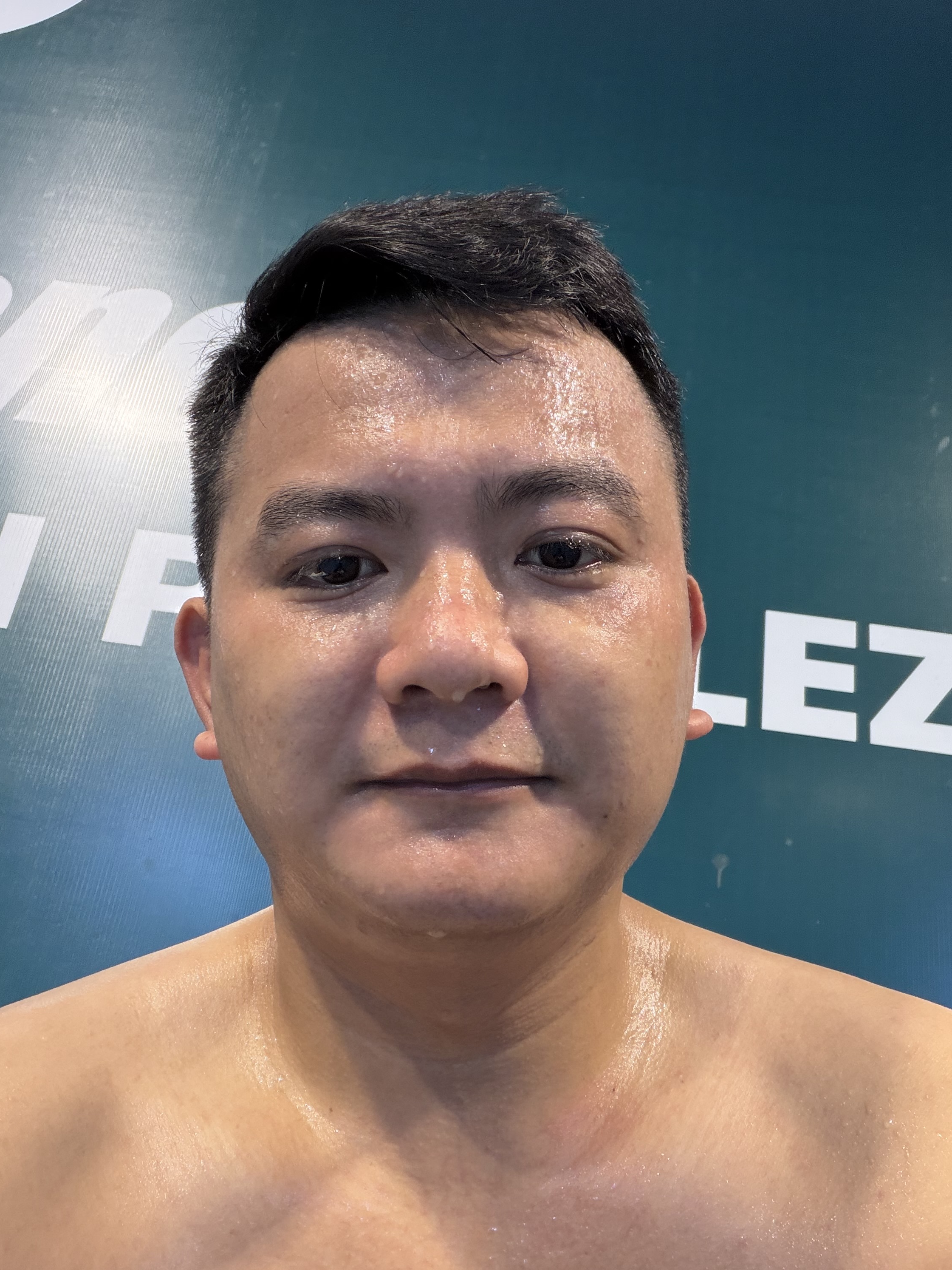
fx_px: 1137
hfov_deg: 45.4
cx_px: 483
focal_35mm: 31
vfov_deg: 58.4
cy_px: 629
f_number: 1.9
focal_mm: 2.71
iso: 160
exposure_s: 1/50
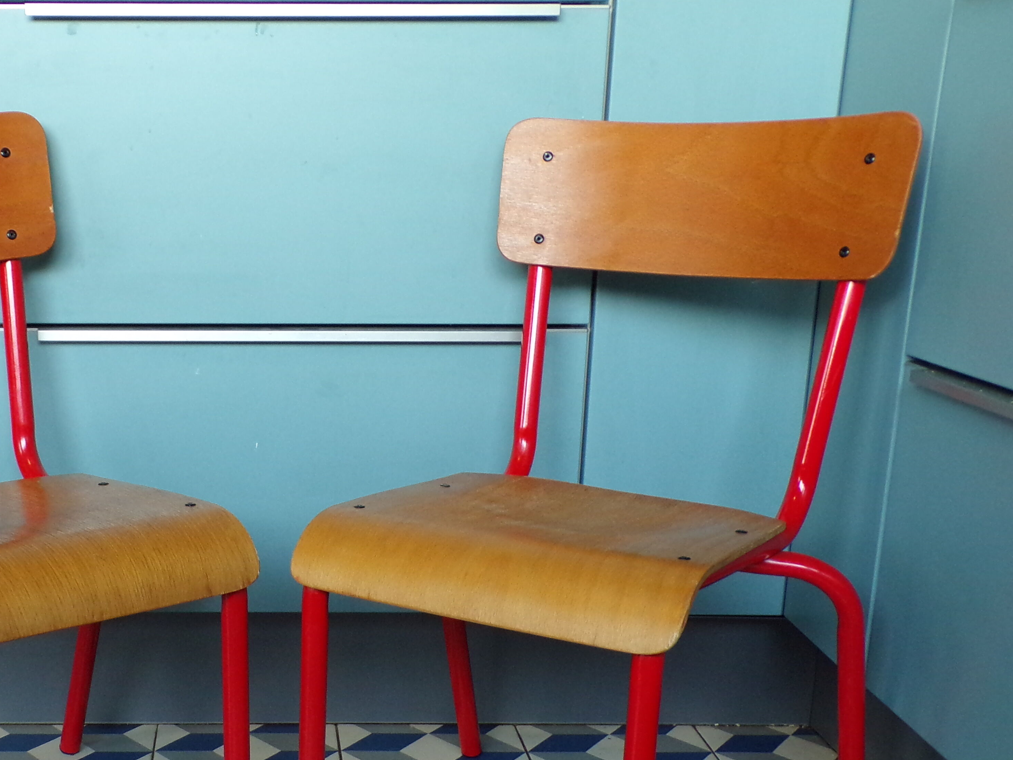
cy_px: 544
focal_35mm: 50
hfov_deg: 37.3
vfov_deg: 28.8
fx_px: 1463
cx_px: 254
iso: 200
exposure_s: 1/25
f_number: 3.2
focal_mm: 5.8
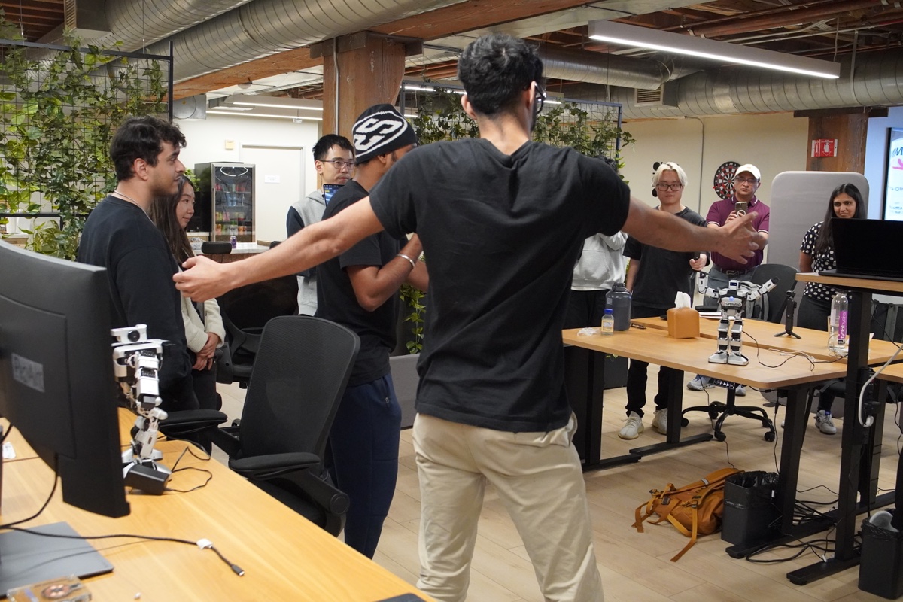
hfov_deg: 55.1
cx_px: 452
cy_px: 301
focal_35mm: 34
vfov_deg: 38.4
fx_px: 865
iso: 4000
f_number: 4
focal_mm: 23
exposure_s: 1/160
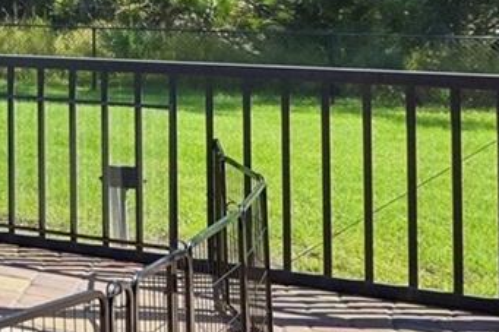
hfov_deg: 16.0
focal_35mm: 75
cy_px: -50
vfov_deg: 17.4
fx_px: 1039
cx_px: -637
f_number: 8
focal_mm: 16
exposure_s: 1/500
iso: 400
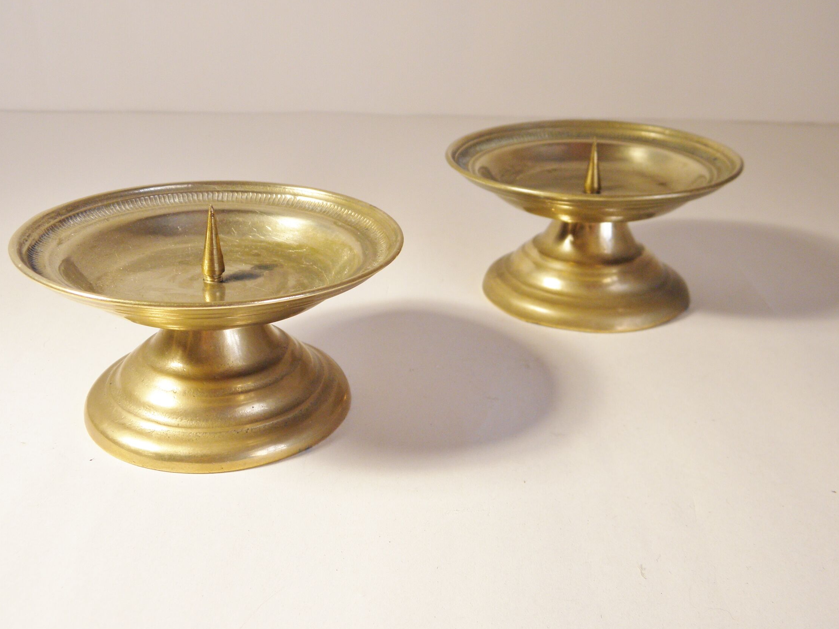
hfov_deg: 47.9
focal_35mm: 39
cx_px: 437
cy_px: 315
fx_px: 945
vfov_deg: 36.8
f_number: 3.7
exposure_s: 1/50
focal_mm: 6.2
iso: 100
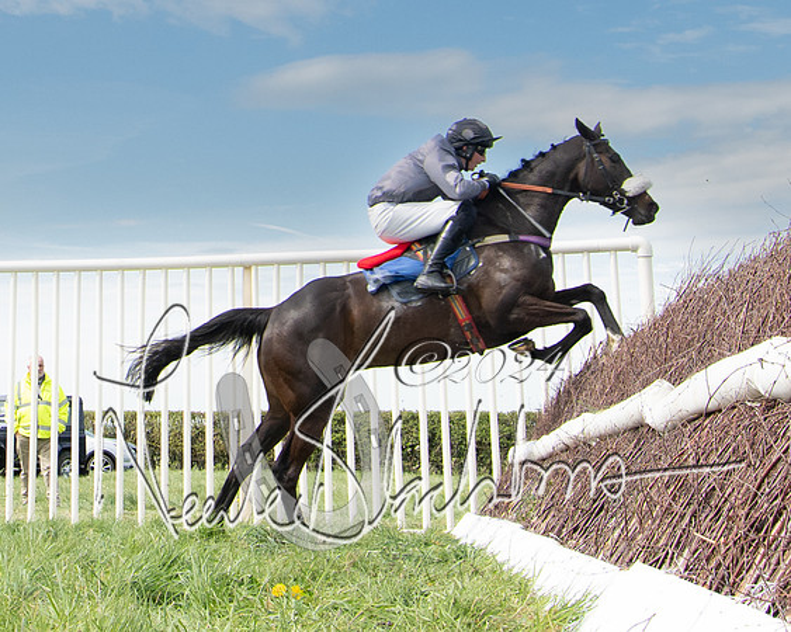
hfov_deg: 25.8
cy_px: -6
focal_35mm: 71
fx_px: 1656
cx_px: 49
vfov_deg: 20.9
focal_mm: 20
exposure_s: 1/1100
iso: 800
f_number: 8
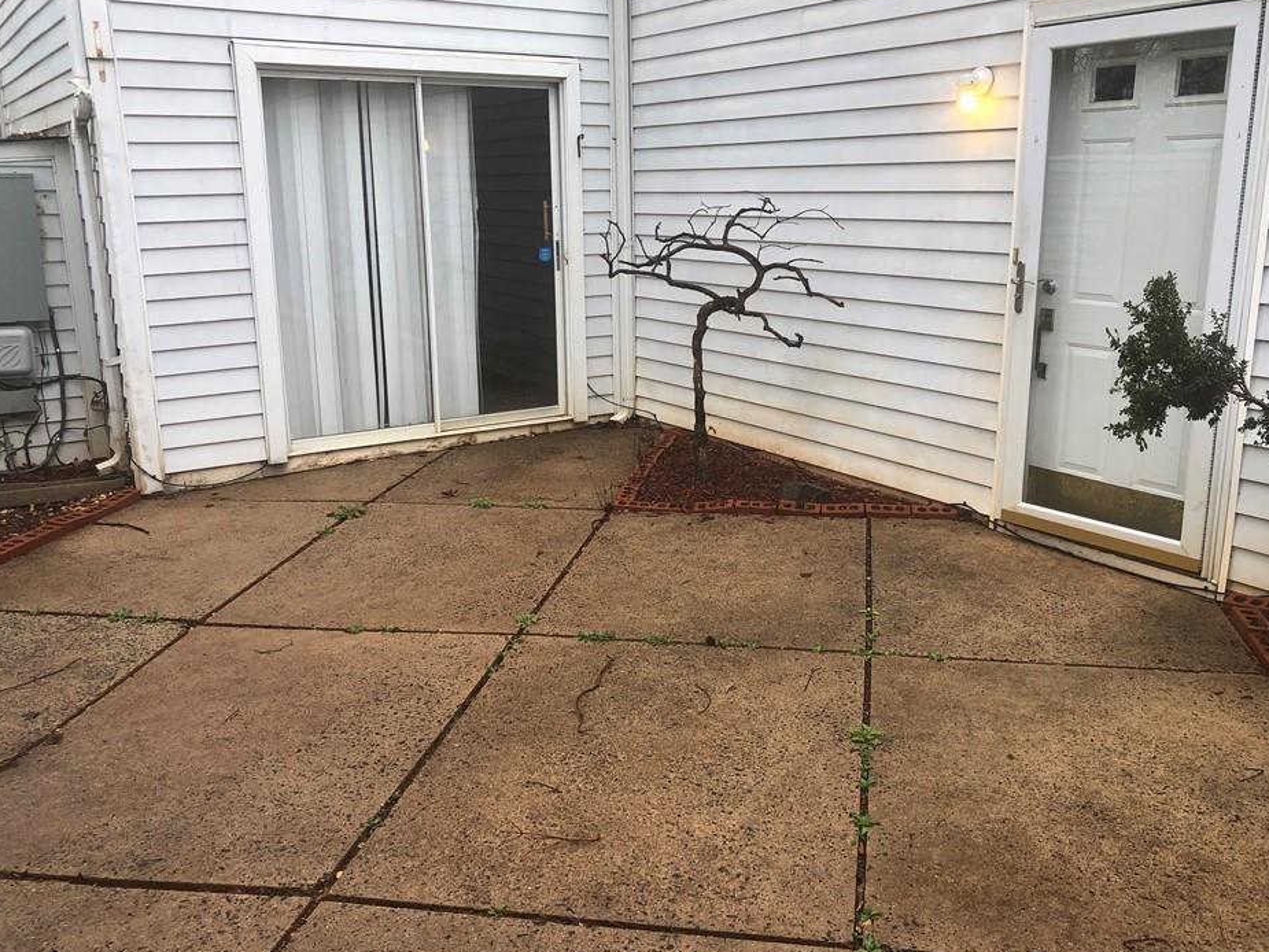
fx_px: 1137
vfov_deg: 45.4
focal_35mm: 31
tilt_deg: -13.5
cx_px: 653
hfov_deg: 58.3
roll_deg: +0.0
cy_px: 466
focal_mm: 3.99
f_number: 1.8
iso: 20
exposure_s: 1/254
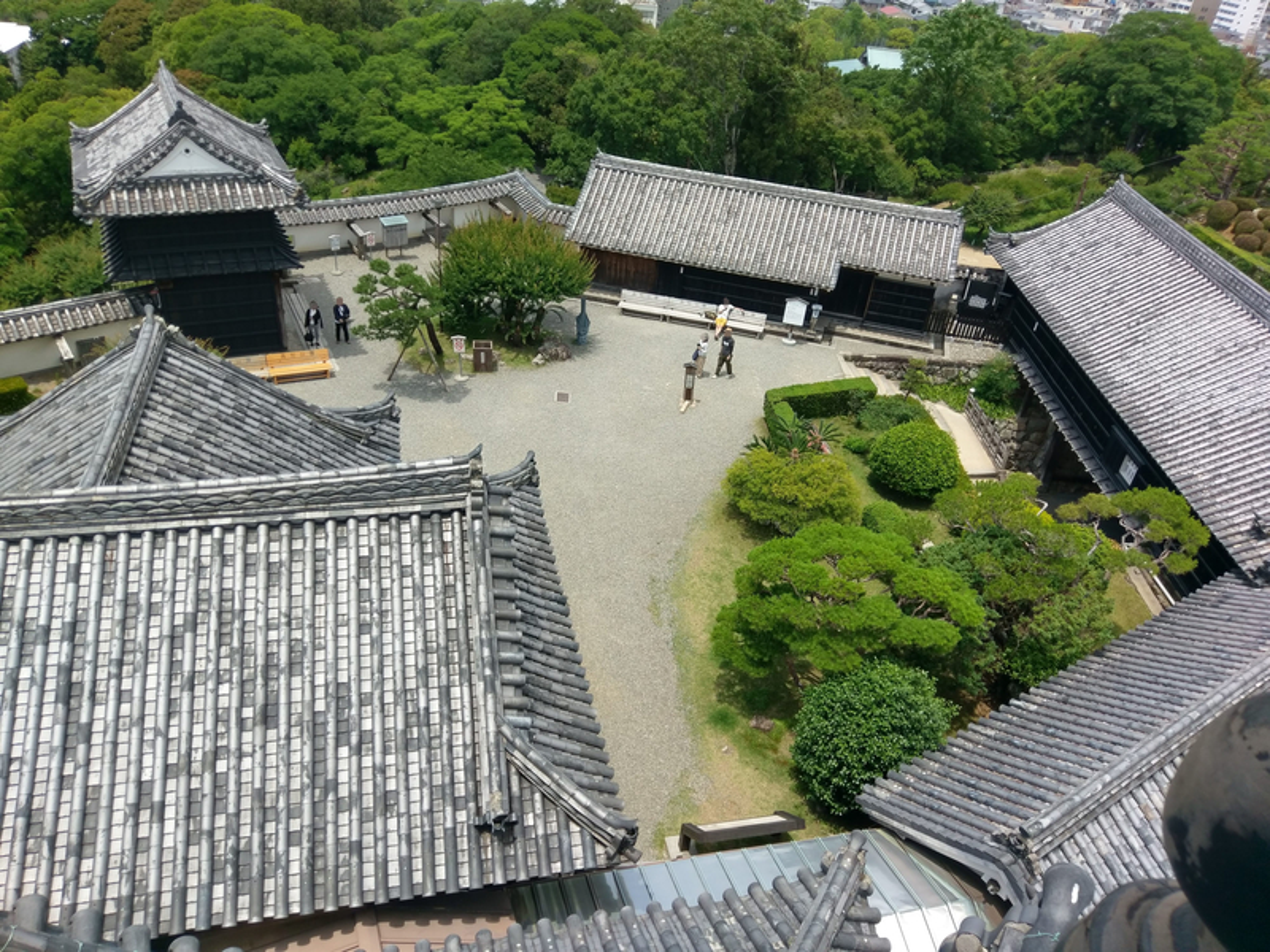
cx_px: 635
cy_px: 476
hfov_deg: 67.3
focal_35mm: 26
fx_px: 954
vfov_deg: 53.1
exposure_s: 1/1882
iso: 100
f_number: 1.8
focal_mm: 4.58
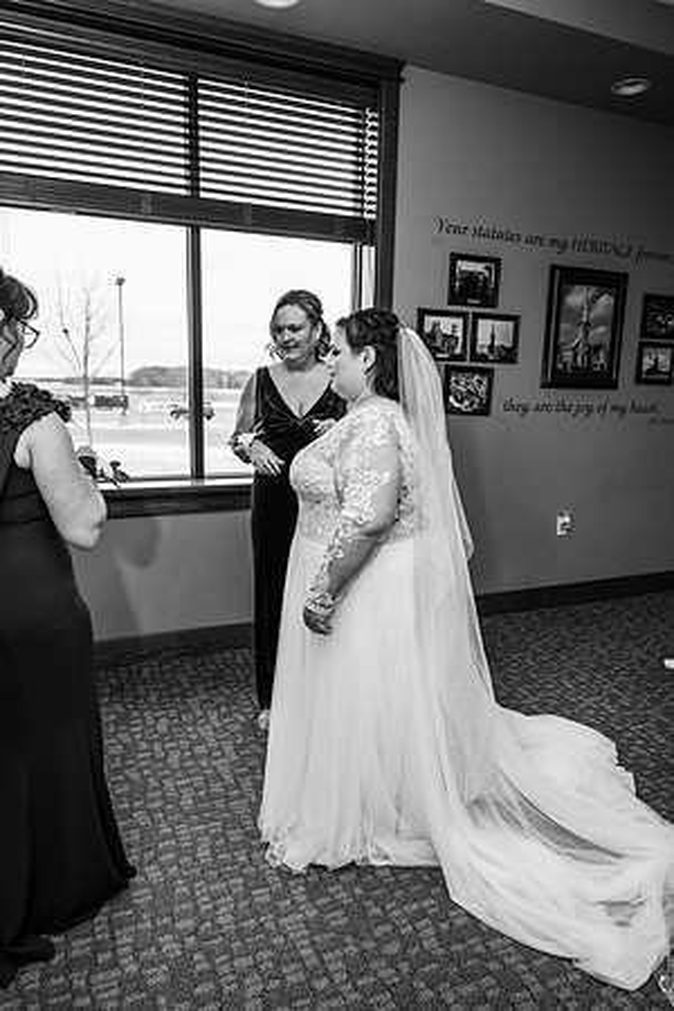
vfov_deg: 73.7
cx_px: 337
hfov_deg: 53.1
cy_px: 506
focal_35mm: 24
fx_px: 674
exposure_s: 1/200
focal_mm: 24
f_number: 4.5
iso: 1250
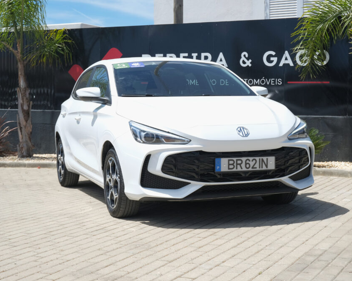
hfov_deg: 34.1
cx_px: 197
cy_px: 139
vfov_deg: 27.6
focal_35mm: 55
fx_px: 573
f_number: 9
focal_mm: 32.3
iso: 160
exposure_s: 1/250
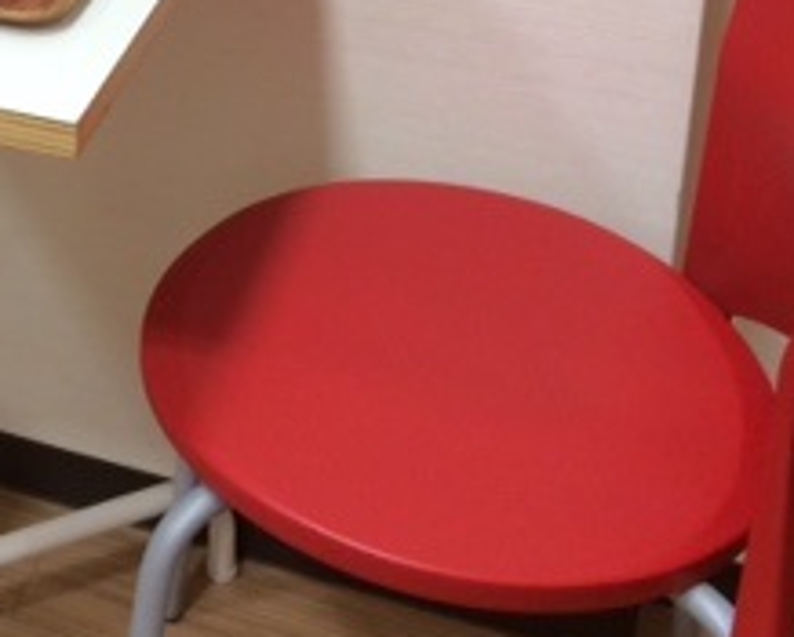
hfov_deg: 21.6
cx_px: -117
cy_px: -189
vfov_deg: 17.4
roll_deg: +2.7
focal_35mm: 83
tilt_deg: -23.9
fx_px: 1953
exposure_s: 1/30
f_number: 2.2
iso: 100
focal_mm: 4.15
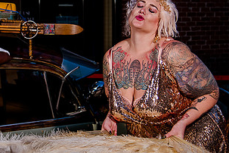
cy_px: 53
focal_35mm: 102
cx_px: 55
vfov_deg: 13.4
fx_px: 649
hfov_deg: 19.9
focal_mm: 48
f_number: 4
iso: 640
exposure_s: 1/400
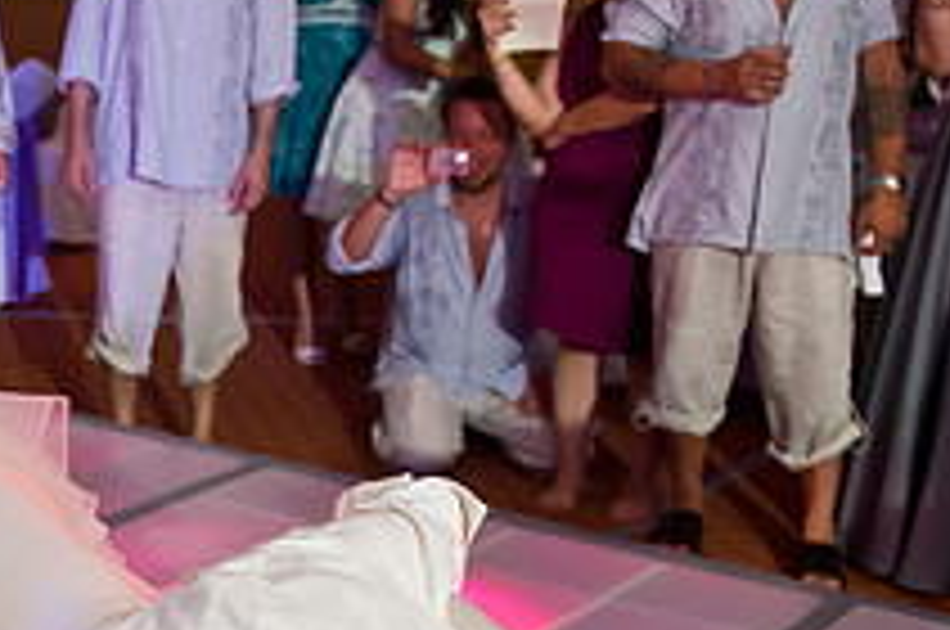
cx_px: -153
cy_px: 549
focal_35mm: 66
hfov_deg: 27.4
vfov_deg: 20.2
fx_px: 1739
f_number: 3.2
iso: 1600
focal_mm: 24
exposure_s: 1/125
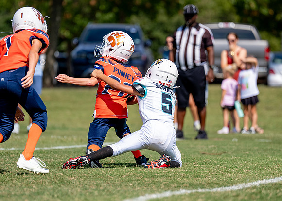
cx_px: 130
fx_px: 2645
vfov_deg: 4.4
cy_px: 81
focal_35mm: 330
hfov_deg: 6.1
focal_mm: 200
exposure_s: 1/4000
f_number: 2.8
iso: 200
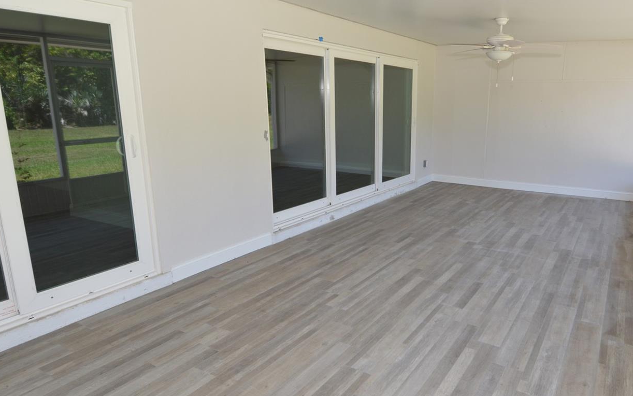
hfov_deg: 74.1
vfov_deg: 51.1
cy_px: 209
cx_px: 376
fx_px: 414
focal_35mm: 24
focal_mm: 12
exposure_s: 1/125
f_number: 5.6
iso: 220
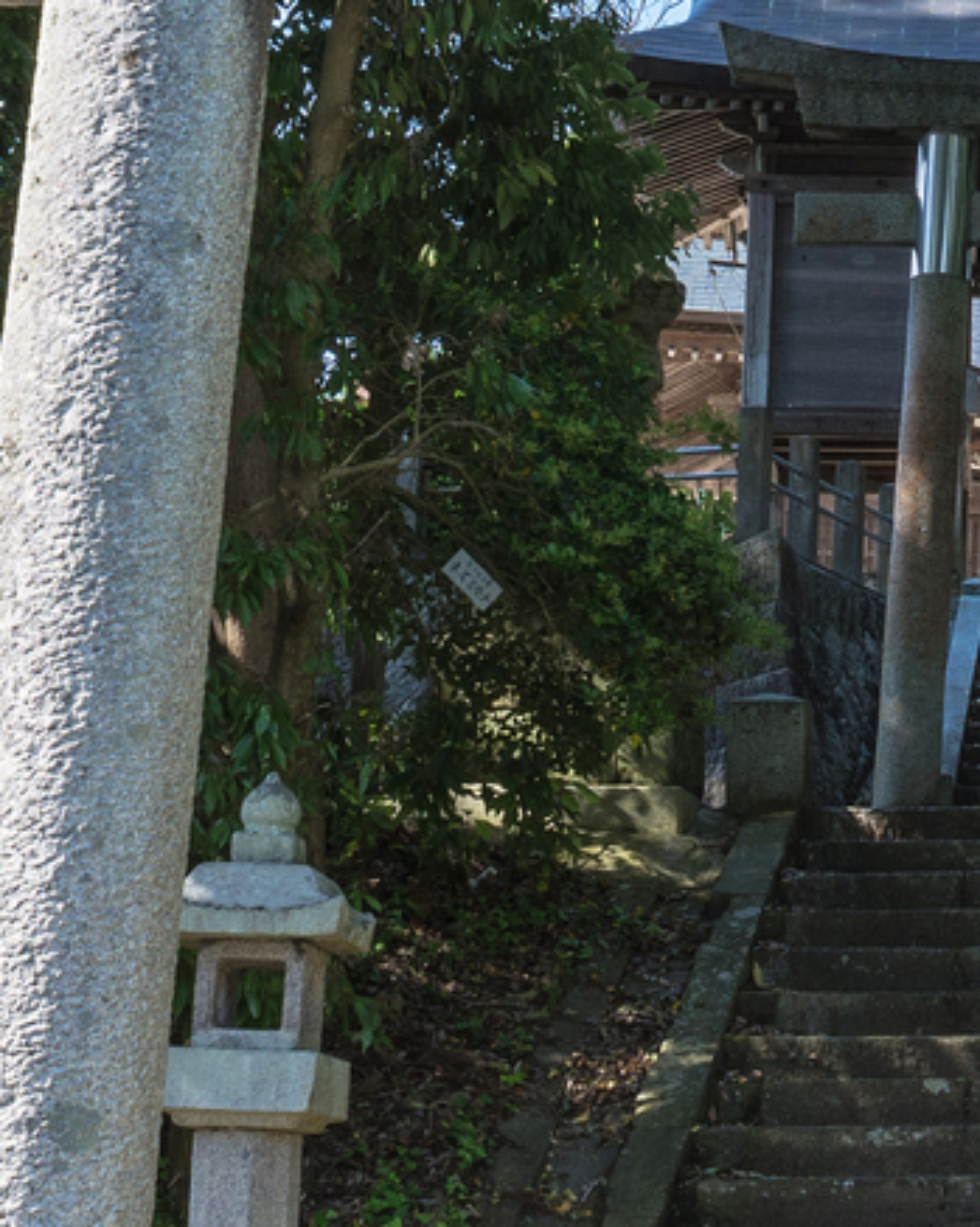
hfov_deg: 13.0
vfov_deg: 16.4
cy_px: 212
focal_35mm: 116
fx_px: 4210
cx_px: 1075
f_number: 8
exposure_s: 1/100
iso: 100
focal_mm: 18
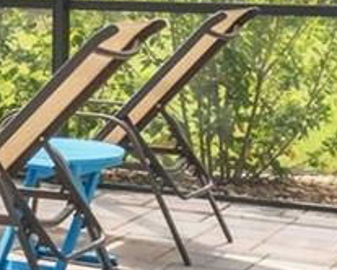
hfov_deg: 10.2
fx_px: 1484
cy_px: -42
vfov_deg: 10.3
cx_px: -606
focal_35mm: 149
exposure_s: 1/1600
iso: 1000
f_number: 9
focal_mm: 20.5
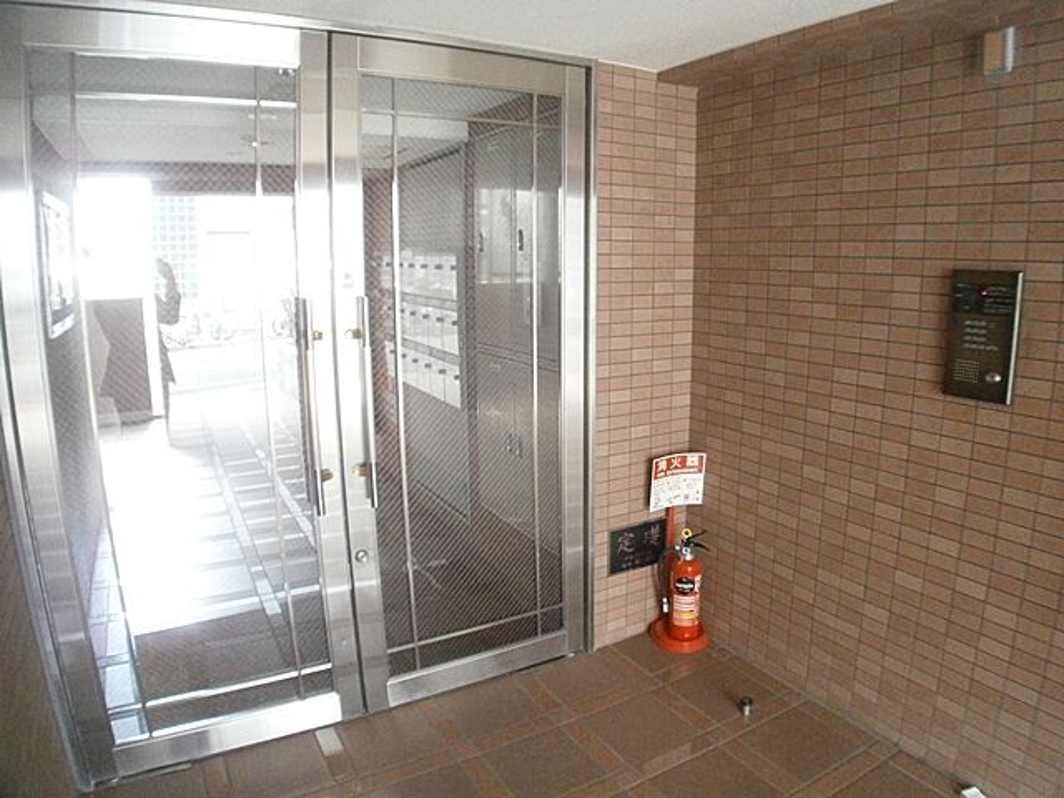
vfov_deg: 39.7
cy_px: 399
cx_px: 532
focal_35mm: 36
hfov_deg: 51.4
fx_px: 1107
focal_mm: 6.4
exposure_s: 1/20
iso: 800
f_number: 3.1
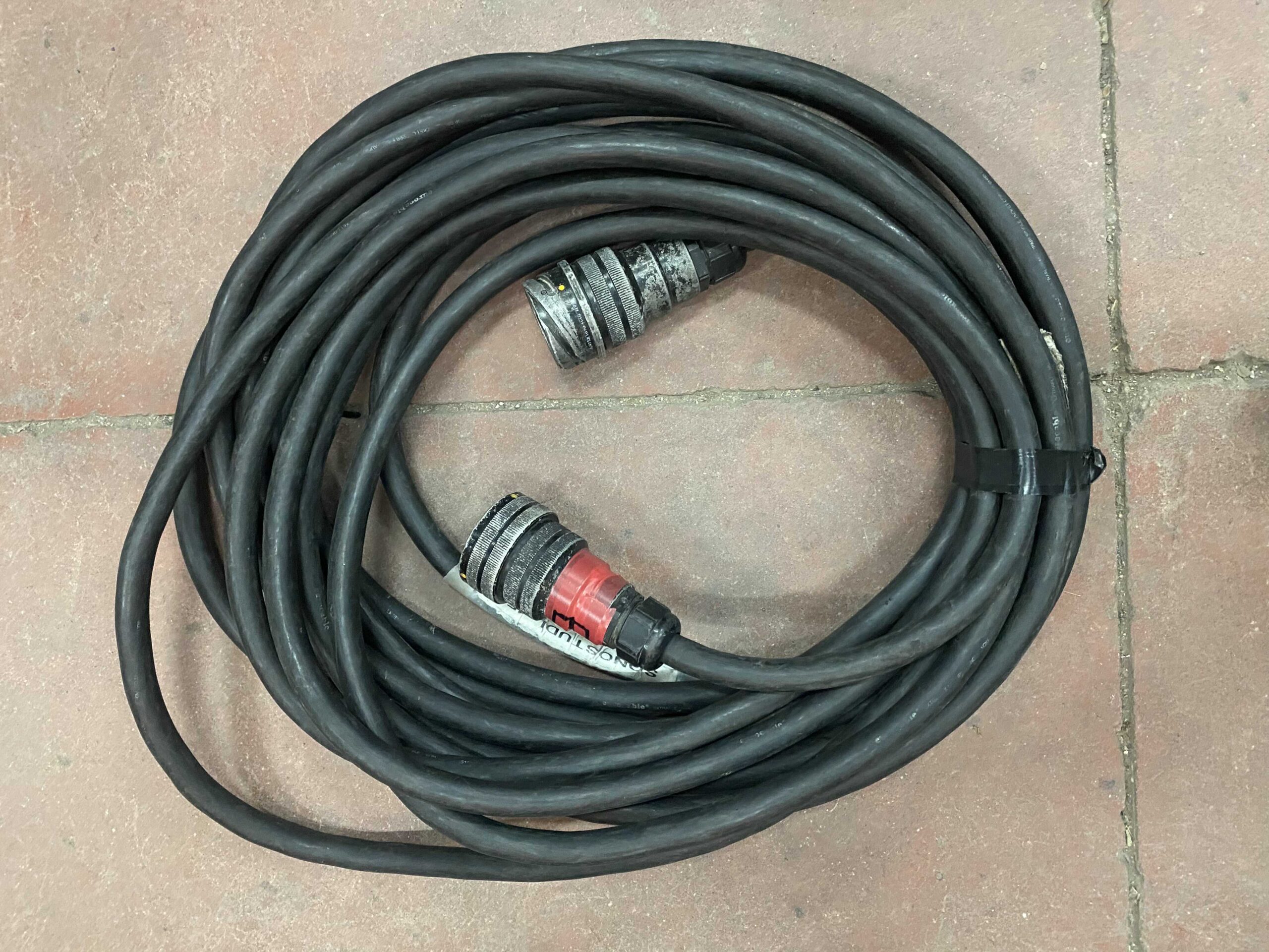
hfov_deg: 67.3
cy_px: 476
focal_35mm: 26
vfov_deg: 53.1
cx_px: 634
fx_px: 953
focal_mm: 4.25
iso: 640
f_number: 1.8
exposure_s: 1/25
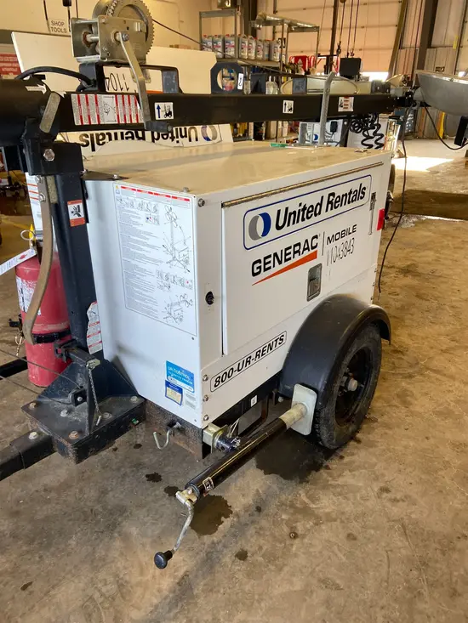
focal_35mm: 26
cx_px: 234
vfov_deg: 67.3
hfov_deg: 53.1
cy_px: 312
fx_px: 469
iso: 100
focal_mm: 4.25
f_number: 1.8
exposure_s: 1/120
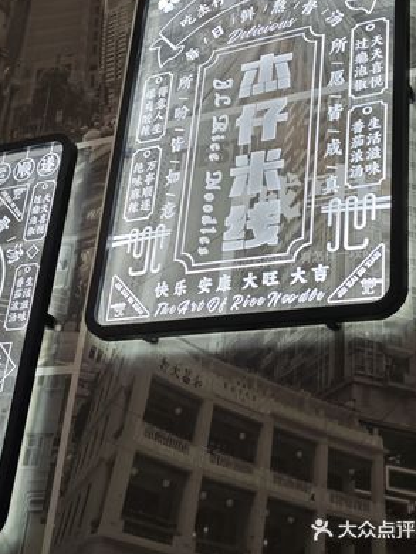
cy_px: 230
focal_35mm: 55
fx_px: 880
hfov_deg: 26.6
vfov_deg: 34.8
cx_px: 189
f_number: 1.6
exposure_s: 1/1429
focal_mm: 6.55
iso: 200
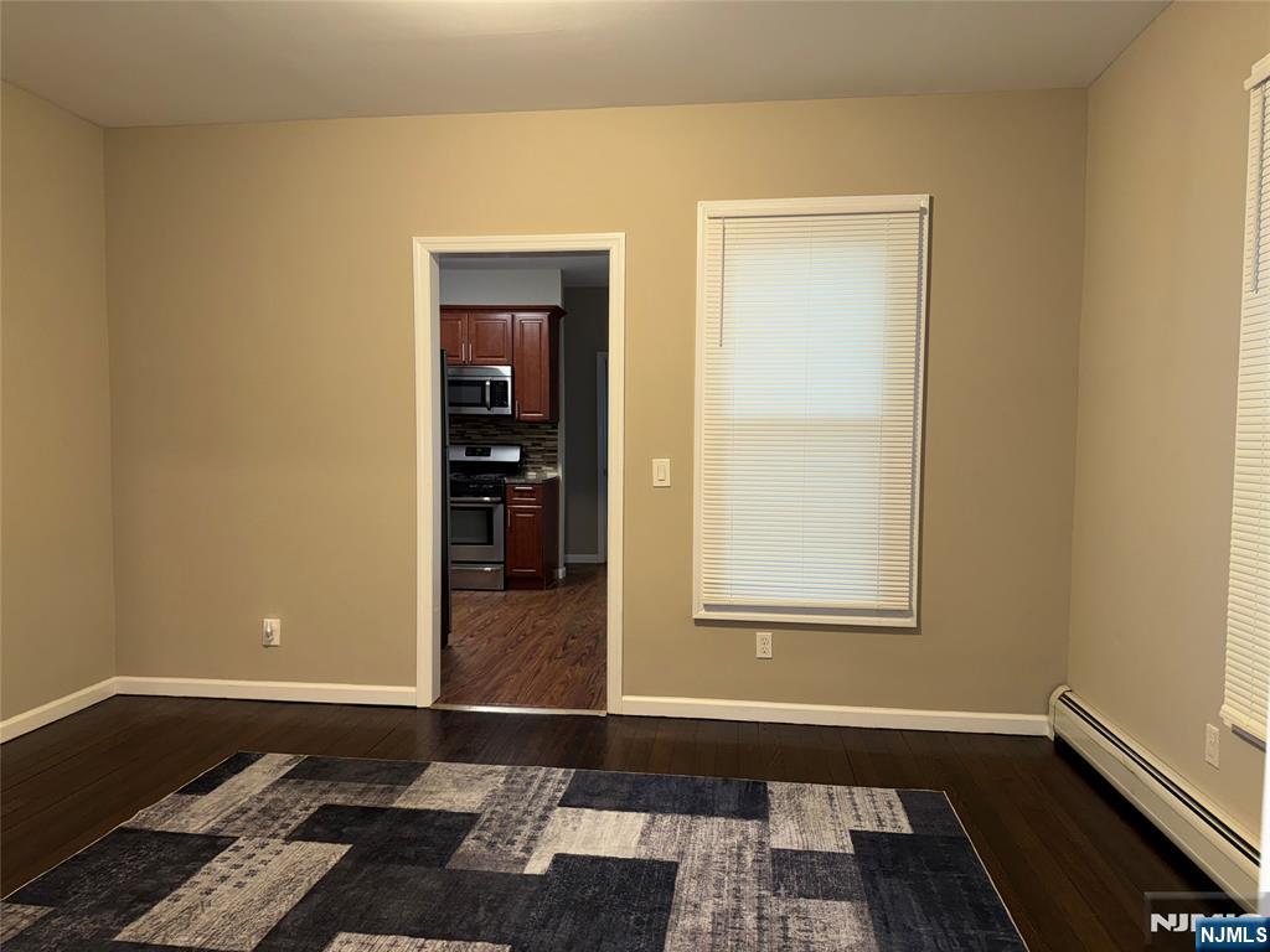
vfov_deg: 56.8
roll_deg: -0.9
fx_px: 881
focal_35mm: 24
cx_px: 635
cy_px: 476
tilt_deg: -3.3
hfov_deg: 71.6
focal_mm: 6.76
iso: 100
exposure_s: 1/21
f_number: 1.78
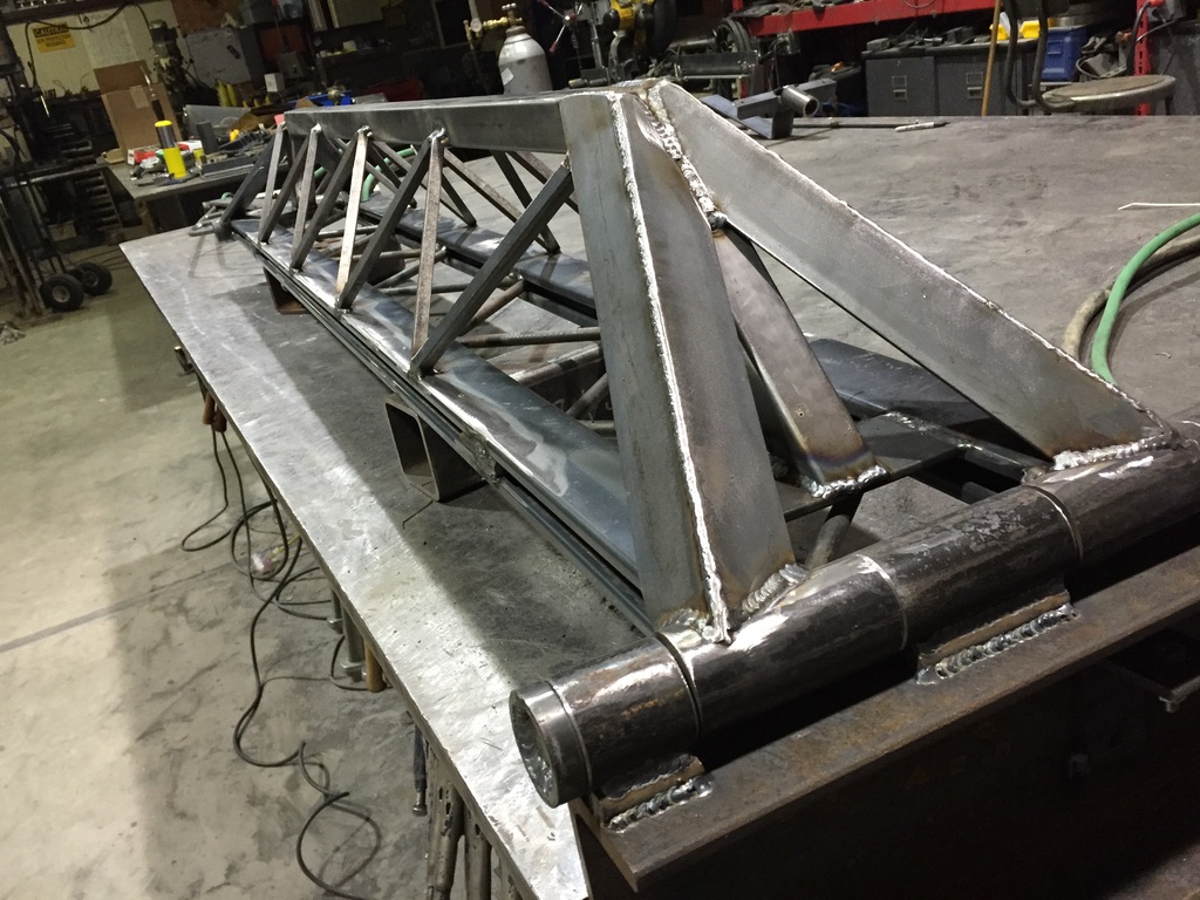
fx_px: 1005
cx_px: 600
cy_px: 450
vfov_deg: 48.2
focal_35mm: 29
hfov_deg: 61.7
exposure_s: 1/30
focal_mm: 4.15
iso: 200
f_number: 2.2
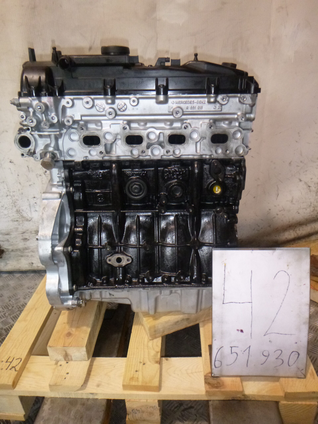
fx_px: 306
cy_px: 212
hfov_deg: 54.9
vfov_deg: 69.4
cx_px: 159
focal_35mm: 25
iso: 400
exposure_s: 1/60
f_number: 3.9
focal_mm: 4.5
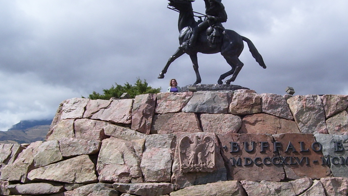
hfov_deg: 32.7
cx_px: 215
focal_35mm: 64
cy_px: 109
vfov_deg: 18.8
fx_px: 591
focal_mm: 6
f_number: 4.8
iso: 80
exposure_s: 1/1000
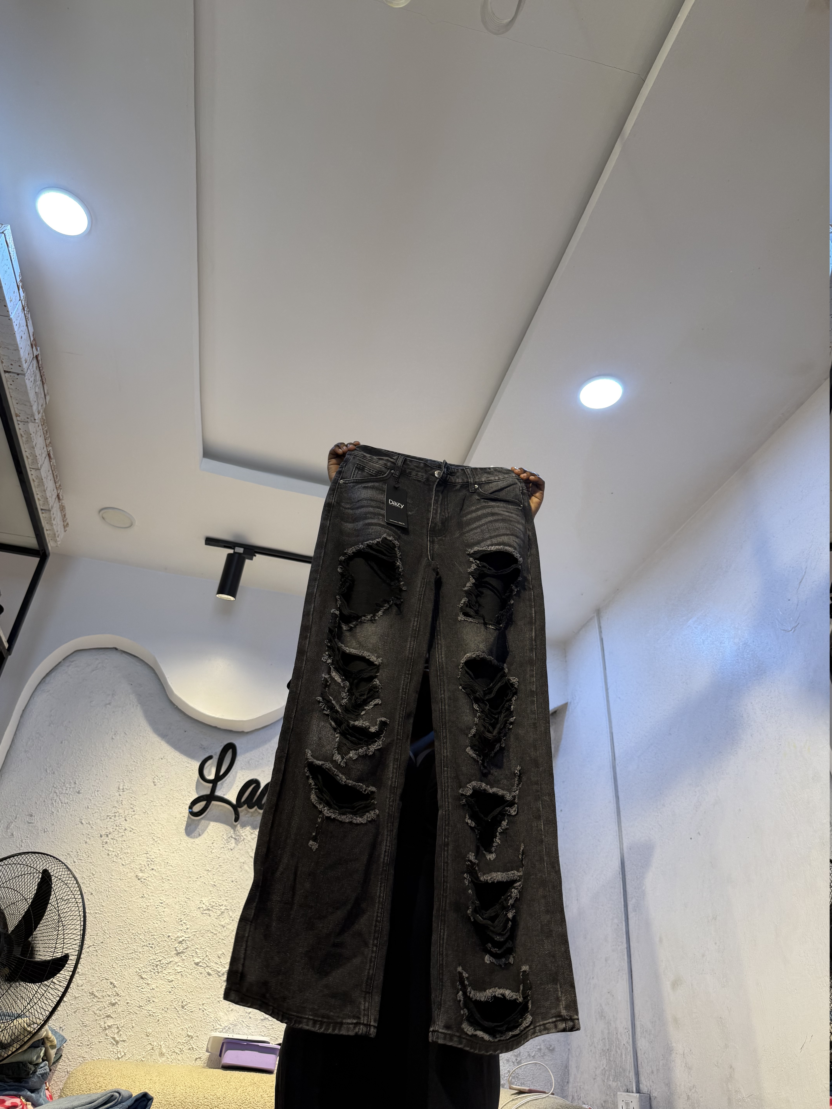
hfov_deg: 56.8
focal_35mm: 24
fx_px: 769
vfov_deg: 71.6
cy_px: 554
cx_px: 416
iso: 64
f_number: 1.78
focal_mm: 6.76
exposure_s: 1/100
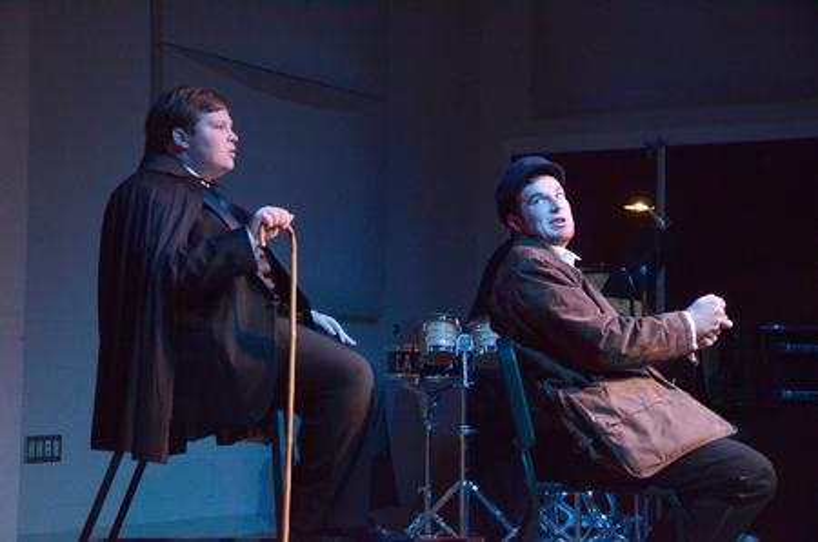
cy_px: 271
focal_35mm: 78
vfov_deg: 17.4
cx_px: 409
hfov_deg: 26.0
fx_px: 1769
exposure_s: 1/200
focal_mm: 52
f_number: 5
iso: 6400
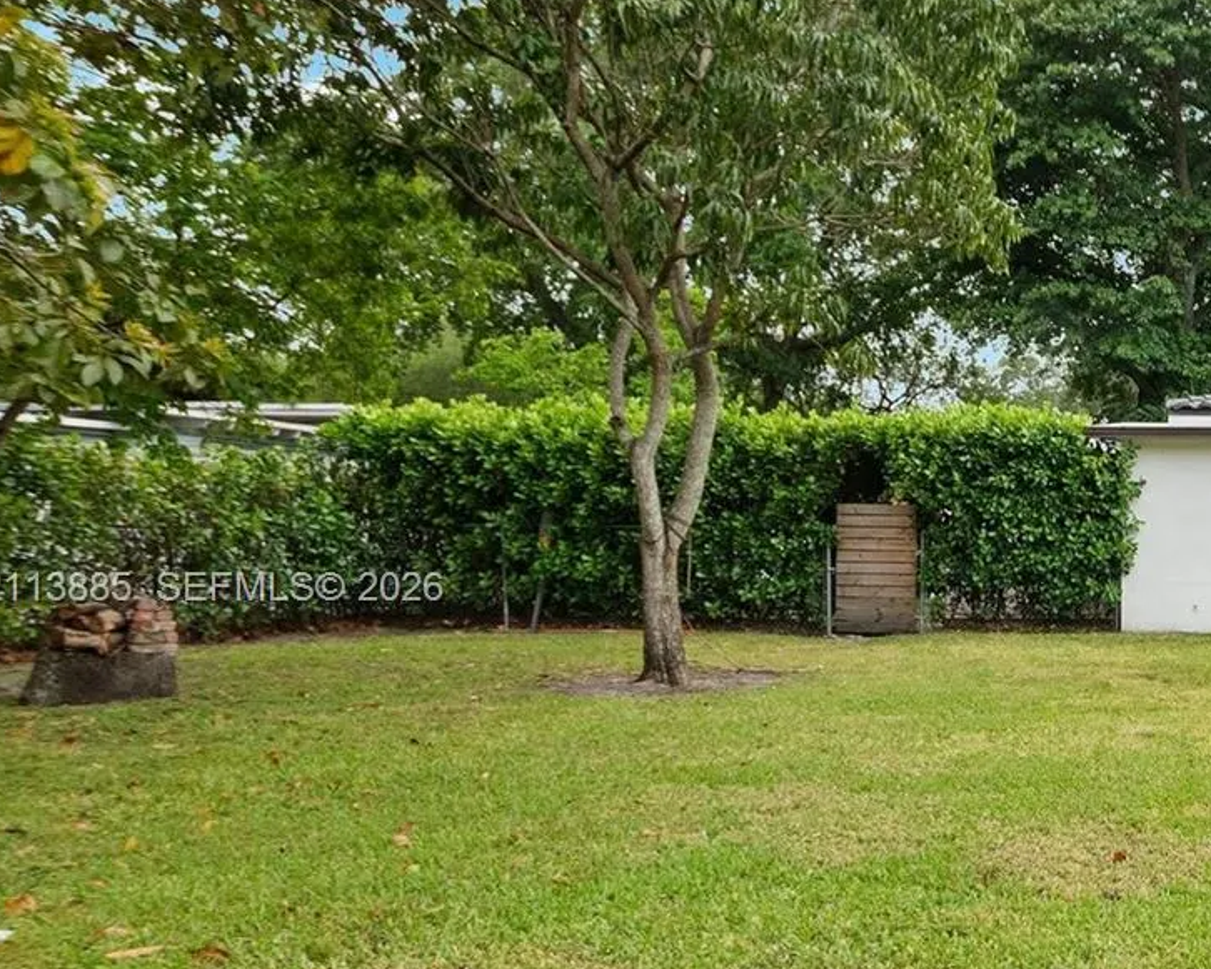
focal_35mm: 31
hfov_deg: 46.1
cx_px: 1259
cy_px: 590
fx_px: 1111
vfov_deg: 46.8
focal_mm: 10
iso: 200
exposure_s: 1/250
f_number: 8
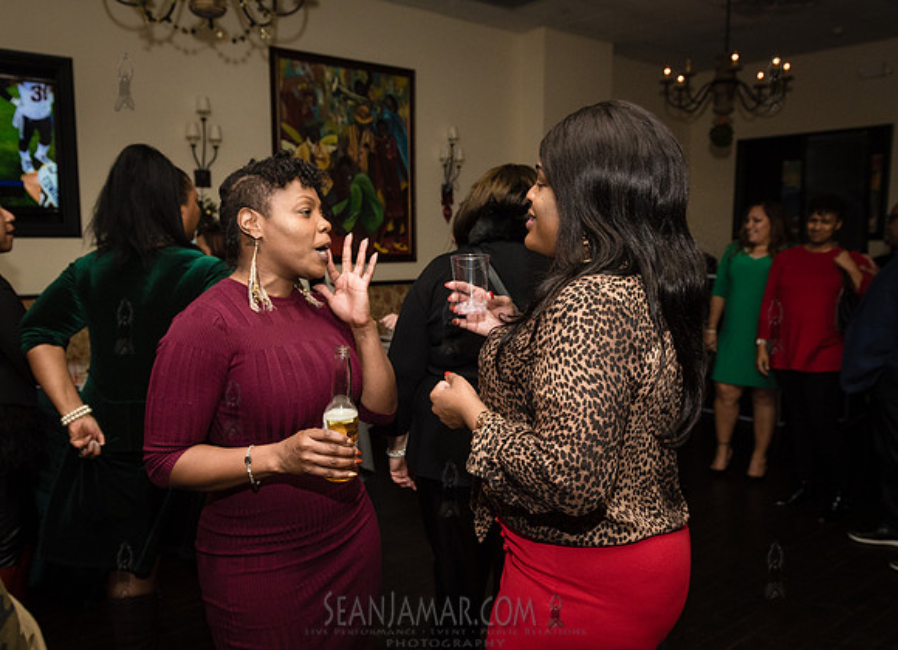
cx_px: 455
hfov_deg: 61.4
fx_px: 756
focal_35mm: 29
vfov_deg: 46.6
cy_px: 331
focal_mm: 24
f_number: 4.5
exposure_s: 1/250
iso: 2000
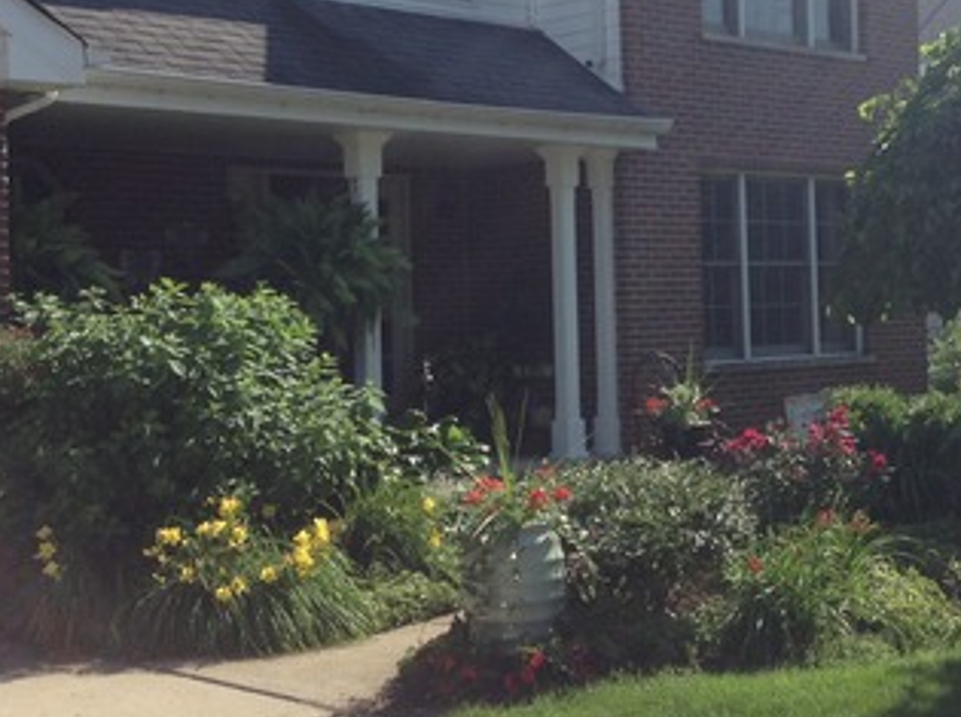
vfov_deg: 21.8
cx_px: 696
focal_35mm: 67
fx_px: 1856
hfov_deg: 28.7
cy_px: 250
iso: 25
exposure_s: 1/762
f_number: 2.4
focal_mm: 3.3
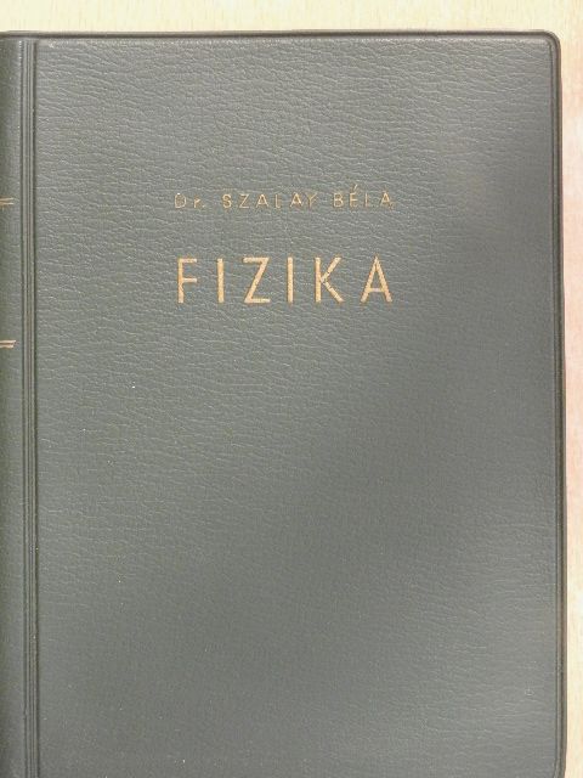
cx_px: 292
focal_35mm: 60
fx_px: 1347
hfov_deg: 24.4
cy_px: 389
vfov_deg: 32.2
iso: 800
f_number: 5.3
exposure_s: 1/4
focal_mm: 10.7
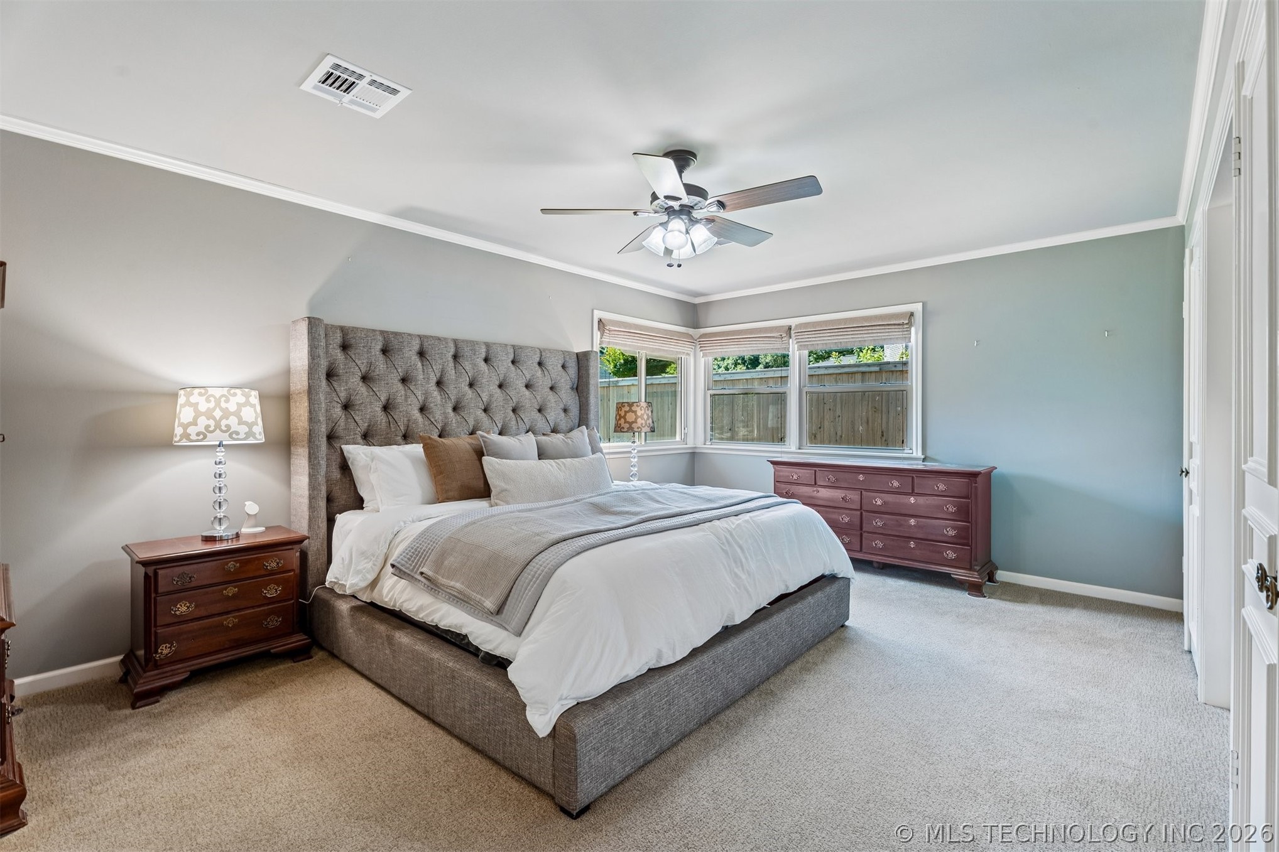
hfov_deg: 96.7
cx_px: 640
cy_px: 426
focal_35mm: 16
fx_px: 568
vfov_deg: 73.7
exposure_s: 1/15
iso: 200
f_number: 9
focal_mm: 16
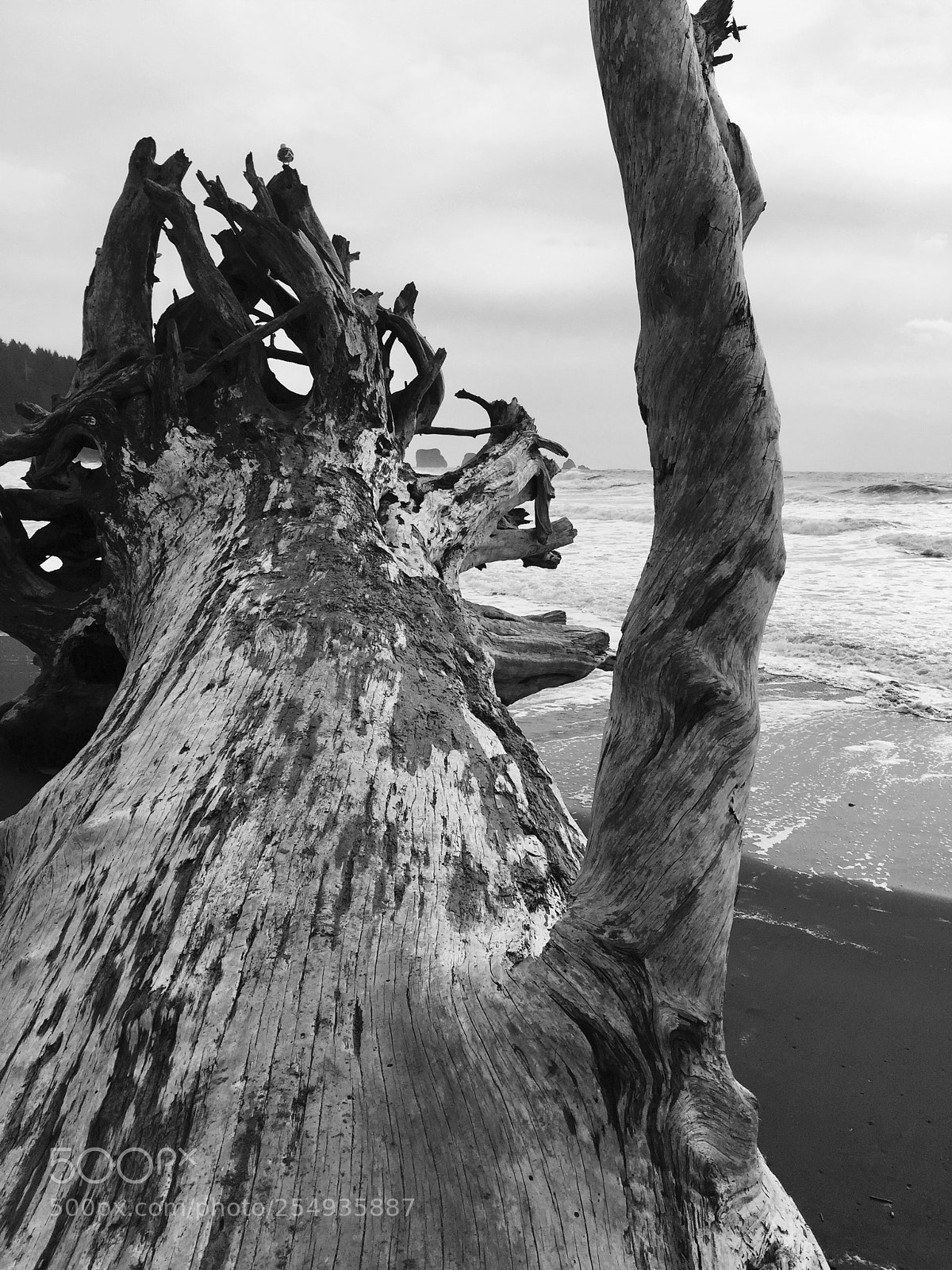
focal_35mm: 29
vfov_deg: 61.7
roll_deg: -0.5
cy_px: 635
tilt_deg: -8.1
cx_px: 476
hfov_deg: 48.2
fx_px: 1063
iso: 32
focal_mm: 4.15
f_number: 2.2
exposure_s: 1/2639
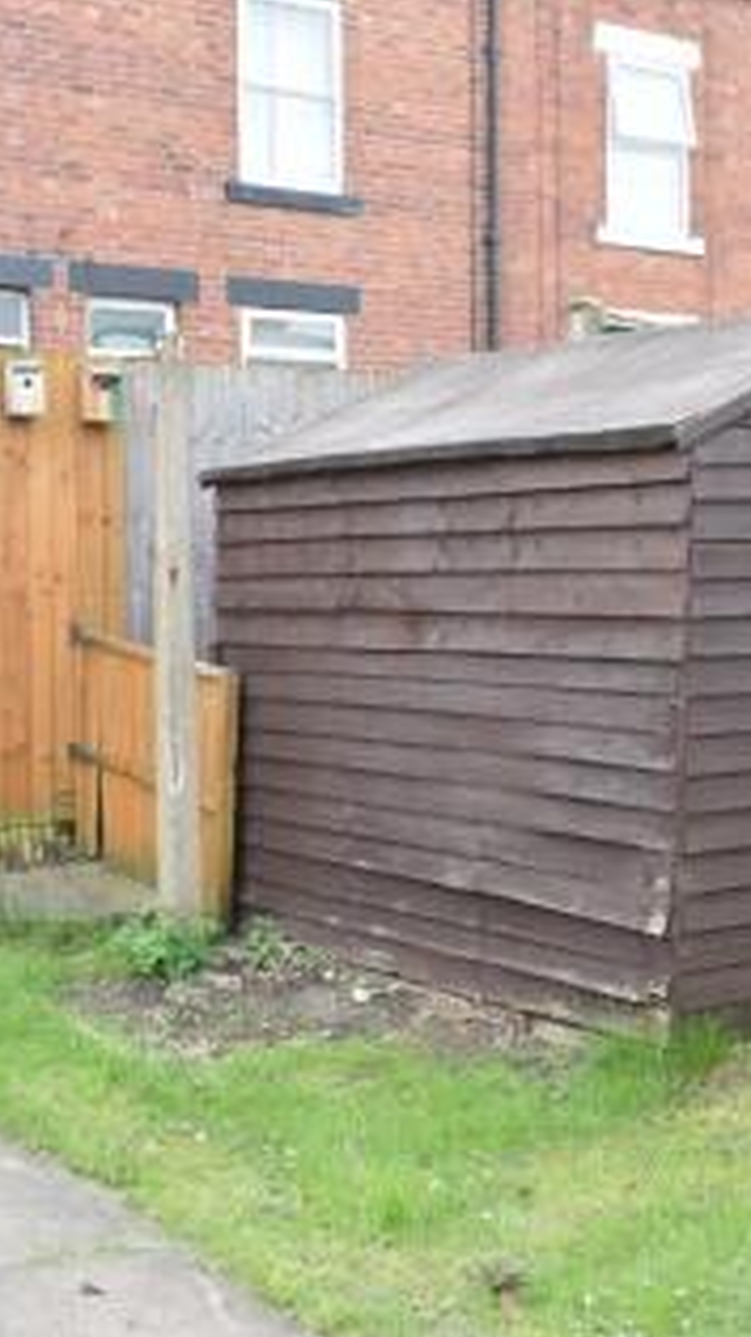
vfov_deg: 36.6
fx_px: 2020
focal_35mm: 57
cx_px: 492
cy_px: 668
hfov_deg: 21.0
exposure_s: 1/200
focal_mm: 24
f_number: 7.1
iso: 800
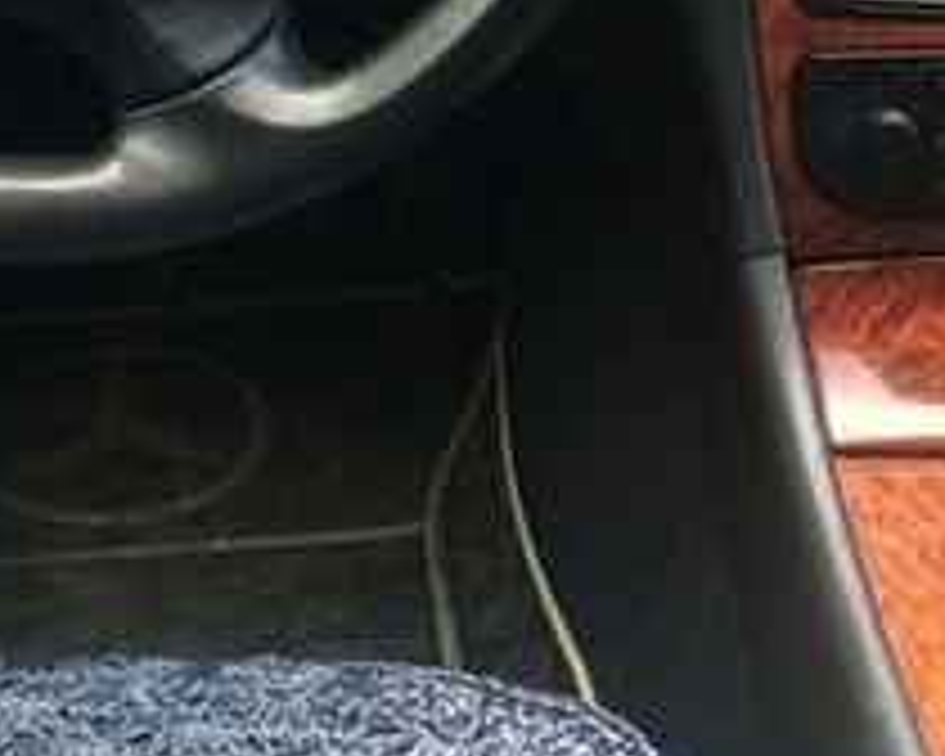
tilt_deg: -29.0
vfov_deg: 16.7
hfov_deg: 21.2
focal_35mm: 89
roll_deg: -4.7
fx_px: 2489
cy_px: -92
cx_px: 783
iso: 64
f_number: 2.2
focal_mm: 4.15
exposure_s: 1/33
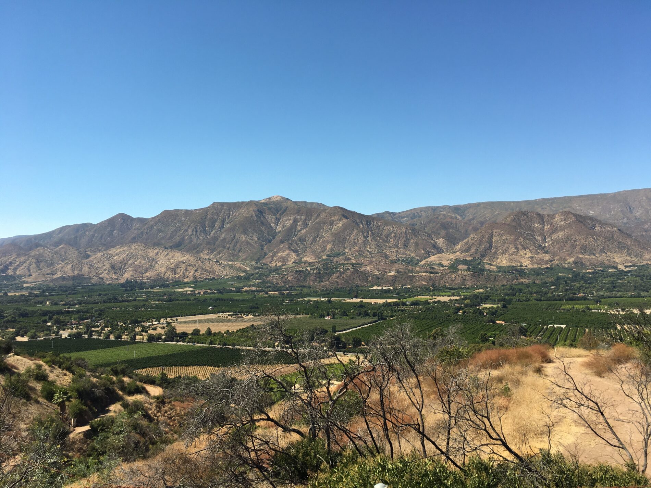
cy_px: 244
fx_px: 545
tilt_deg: +3.0
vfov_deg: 48.2
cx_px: 326
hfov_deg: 61.7
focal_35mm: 29
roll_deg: -0.3
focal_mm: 4.15
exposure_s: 1/1221
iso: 25
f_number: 2.2
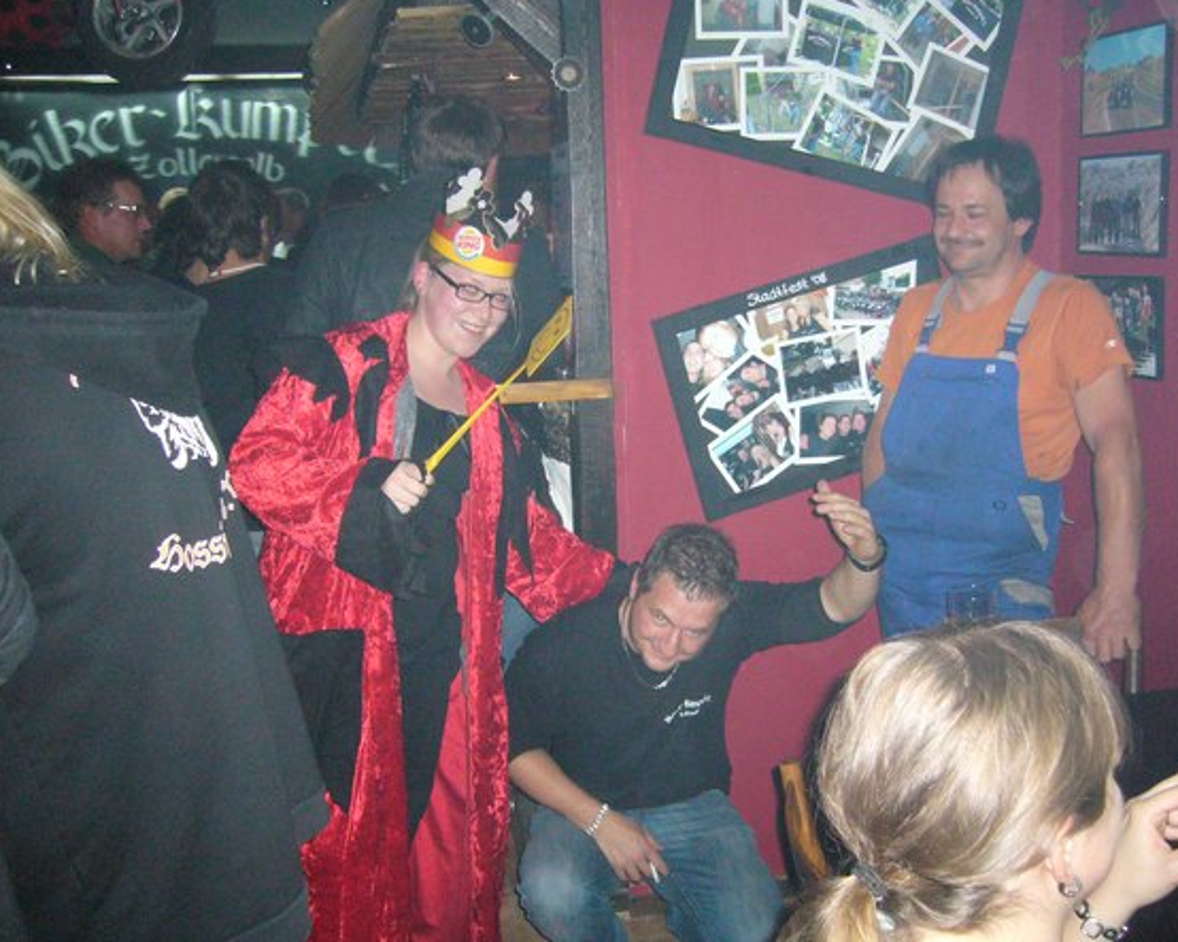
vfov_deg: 40.1
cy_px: 468
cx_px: 623
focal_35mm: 37
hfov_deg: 49.1
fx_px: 1290
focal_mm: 5.8
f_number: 2.8
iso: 400
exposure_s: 1/30
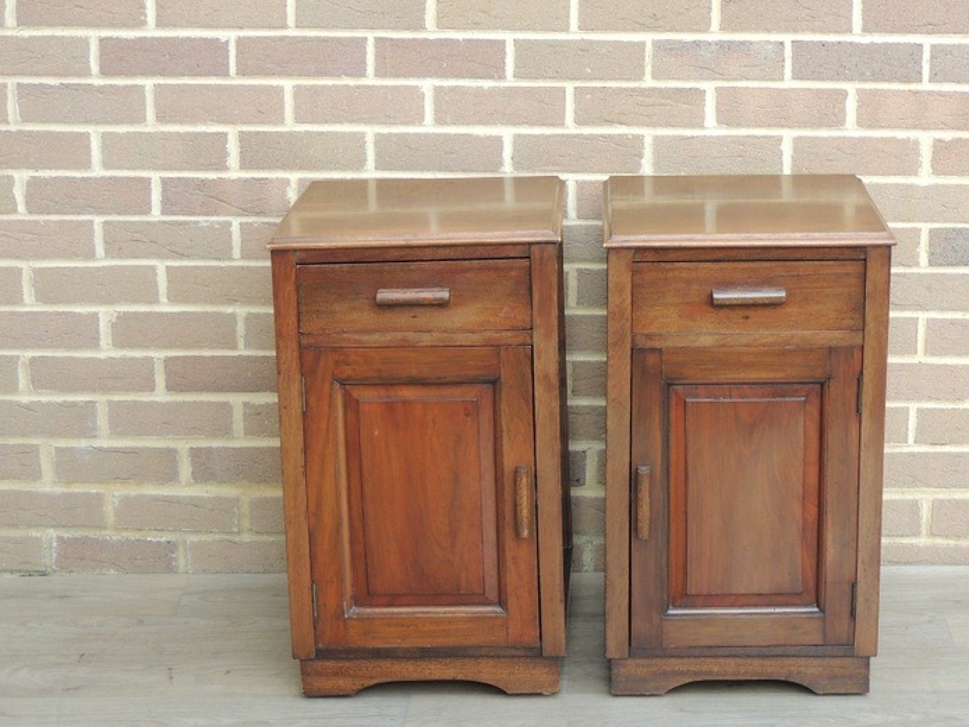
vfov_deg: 18.2
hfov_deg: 24.1
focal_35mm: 81
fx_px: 2267
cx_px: 597
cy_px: 398
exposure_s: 1/60
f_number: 3.7
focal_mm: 9.8
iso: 180
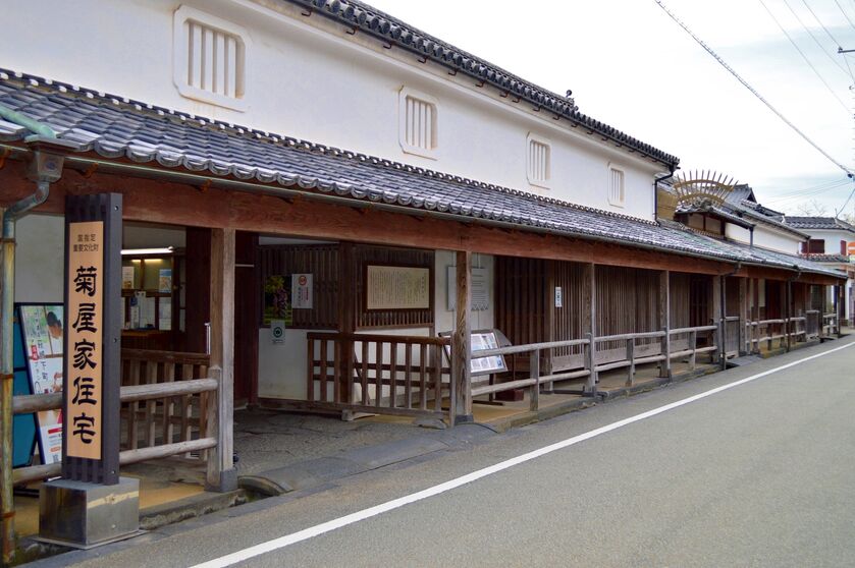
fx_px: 925
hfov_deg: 49.6
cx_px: 428
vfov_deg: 34.2
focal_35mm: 39
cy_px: 284
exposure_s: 1/200
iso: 100
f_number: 5
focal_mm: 26
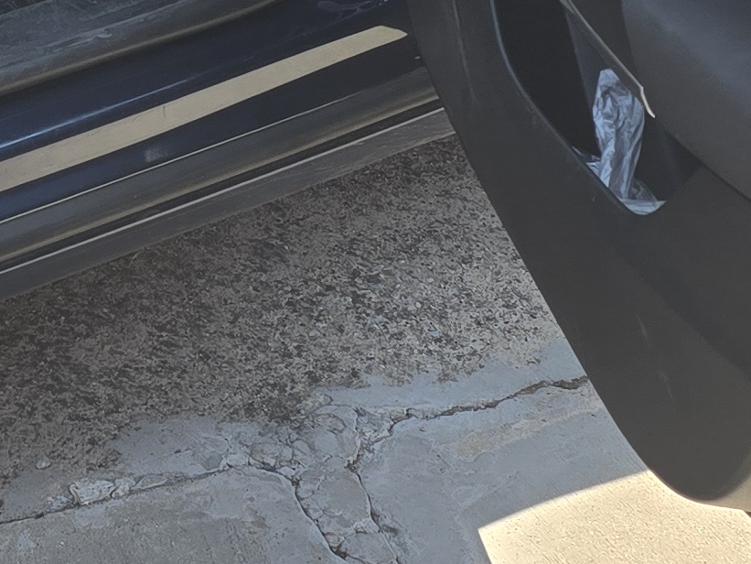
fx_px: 2430
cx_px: -135
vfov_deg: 12.9
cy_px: -109
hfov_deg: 16.9
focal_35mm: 112
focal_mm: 6.3
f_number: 1.7
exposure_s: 1/396
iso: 12
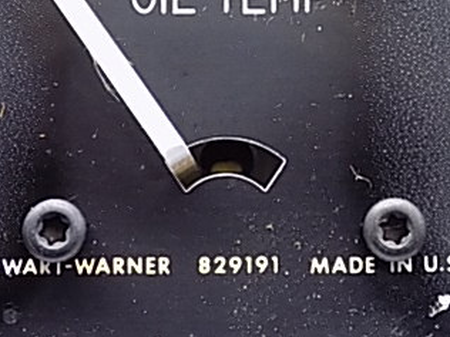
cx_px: 238
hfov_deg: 12.5
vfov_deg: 9.4
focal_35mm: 158
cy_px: 80
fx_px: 2054
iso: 400
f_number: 4.3
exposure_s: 1/5
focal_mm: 13.9
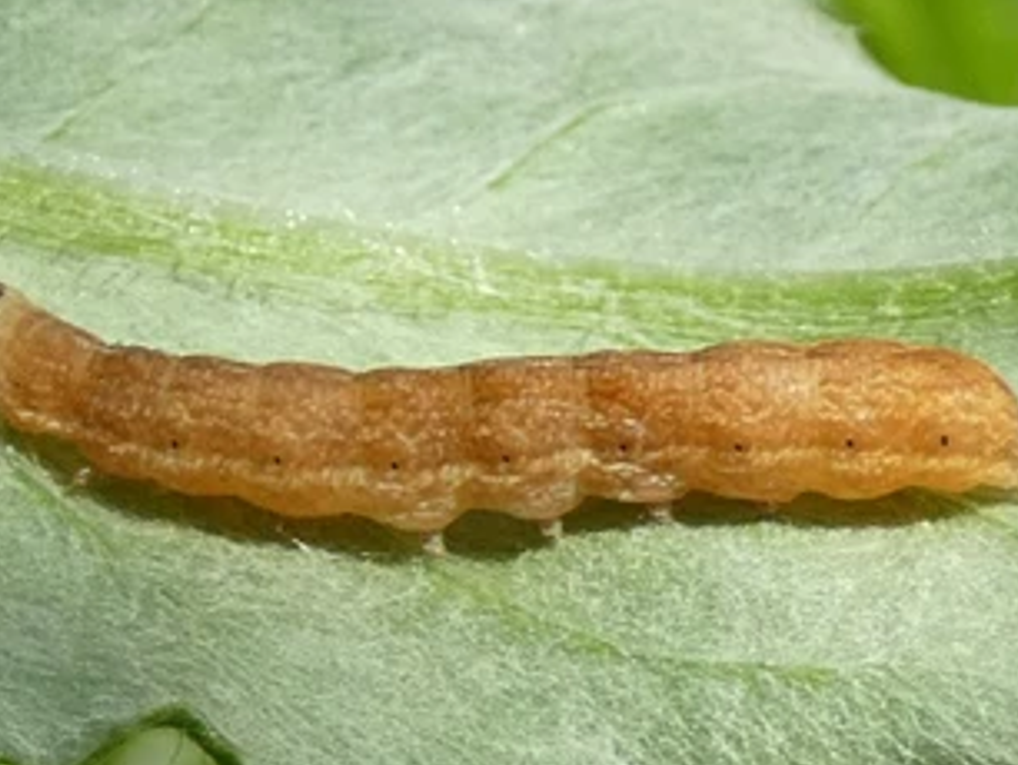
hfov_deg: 28.1
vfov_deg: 21.3
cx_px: 552
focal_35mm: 69
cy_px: 353
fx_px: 2031
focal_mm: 6
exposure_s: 1/200
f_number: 3.4
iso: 80
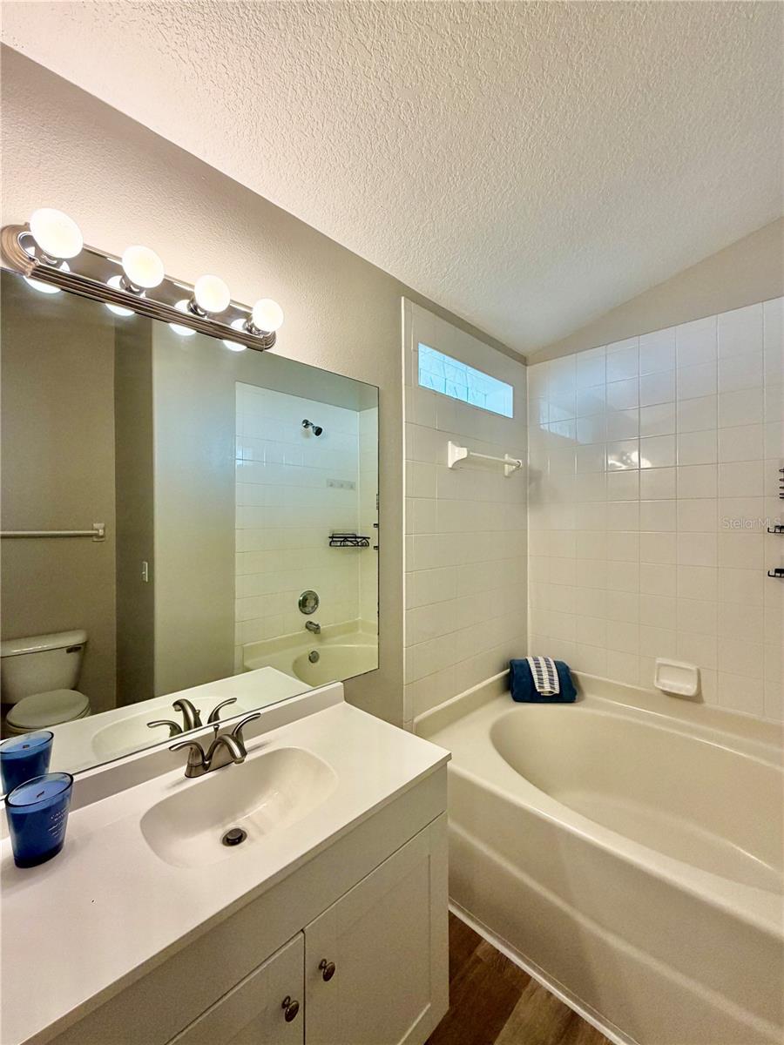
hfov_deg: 85.7
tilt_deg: +0.0
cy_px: 522
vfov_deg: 102.1
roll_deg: +0.1
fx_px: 423
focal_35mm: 14
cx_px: 392
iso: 125
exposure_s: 1/120
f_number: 2.2
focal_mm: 2.22
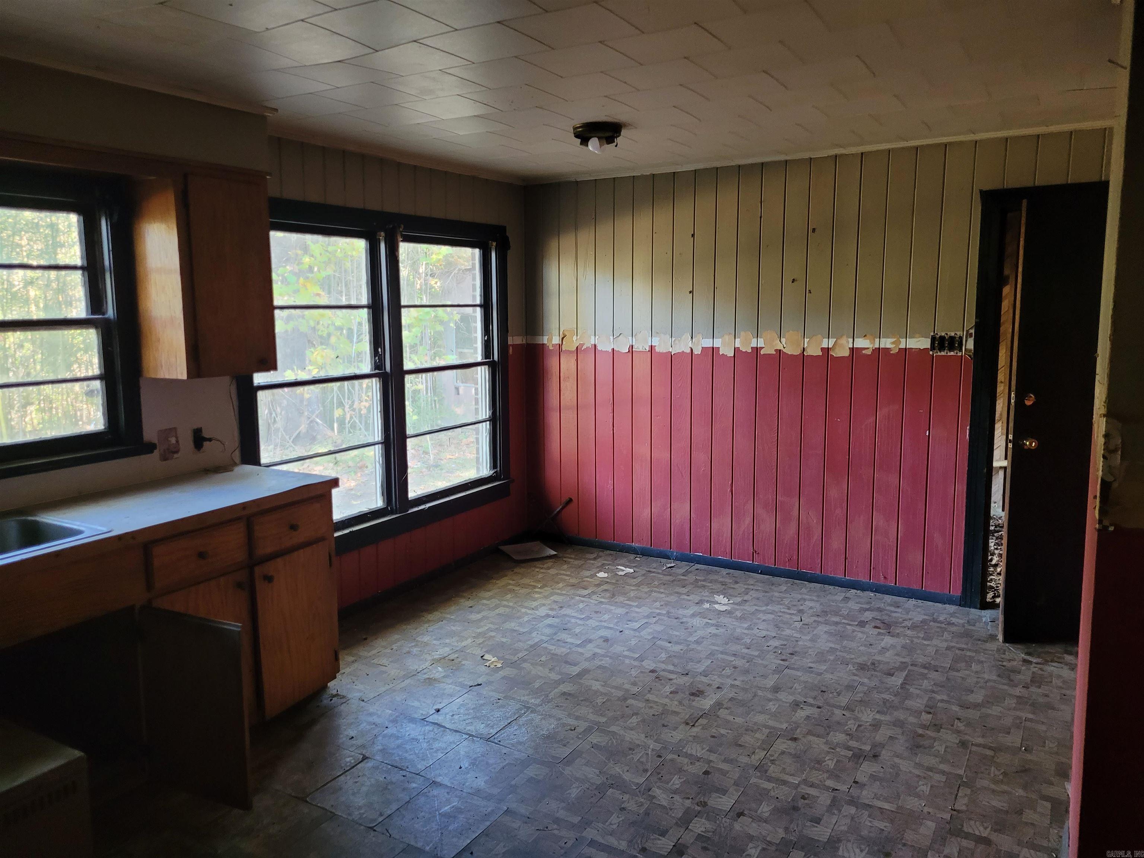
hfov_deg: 67.3
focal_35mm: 26
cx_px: 572
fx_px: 859
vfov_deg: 53.1
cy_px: 429
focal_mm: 5.4
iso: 320
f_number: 1.8
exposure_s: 1/40
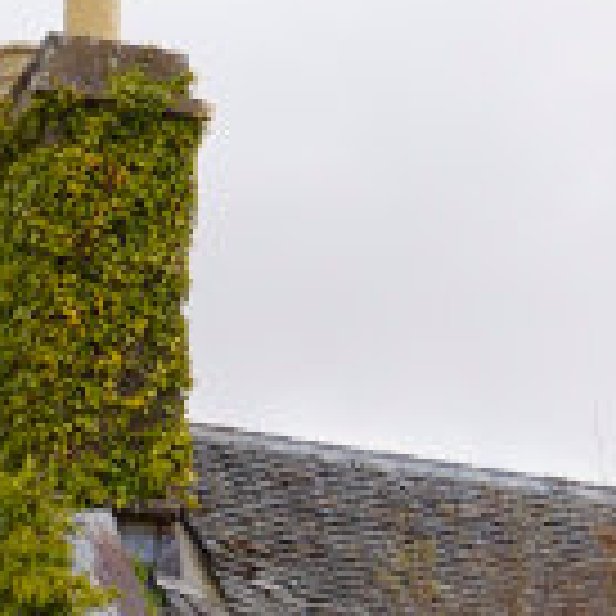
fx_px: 4546
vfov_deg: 7.3
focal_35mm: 226
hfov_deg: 7.6
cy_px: 1380
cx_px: 1039
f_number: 9
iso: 100
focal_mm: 27
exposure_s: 1/80
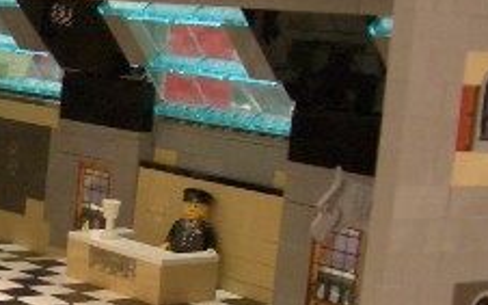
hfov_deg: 18.1
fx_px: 1396
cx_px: -192
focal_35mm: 105
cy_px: 288
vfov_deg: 12.3
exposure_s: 1/25
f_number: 2.6
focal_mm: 5.8
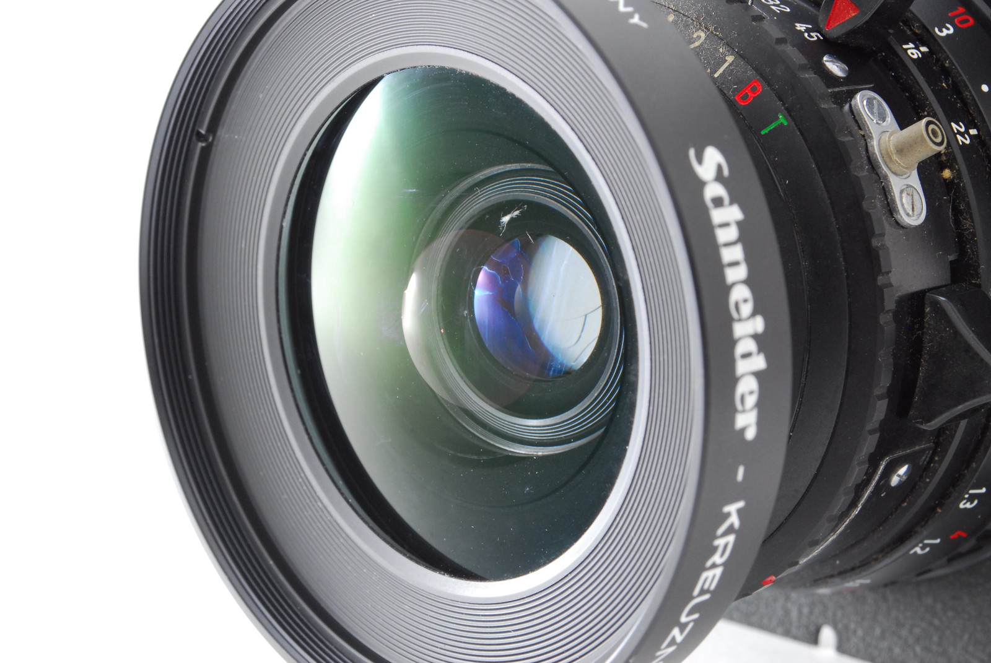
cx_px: 496
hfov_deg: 24.6
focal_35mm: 82
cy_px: 332
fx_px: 2274
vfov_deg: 16.6
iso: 500
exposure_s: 1/100
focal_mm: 55
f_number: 16
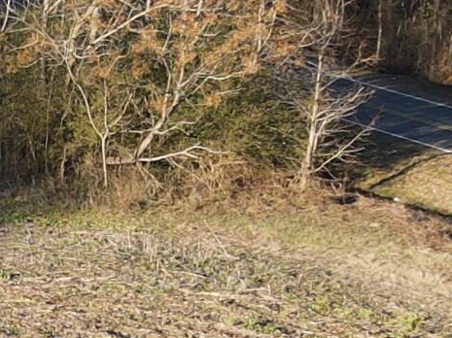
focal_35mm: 155
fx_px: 2022
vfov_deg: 9.2
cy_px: 591
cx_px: -411
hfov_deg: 11.6
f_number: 2.8
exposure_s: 1/180
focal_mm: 4.5
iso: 100
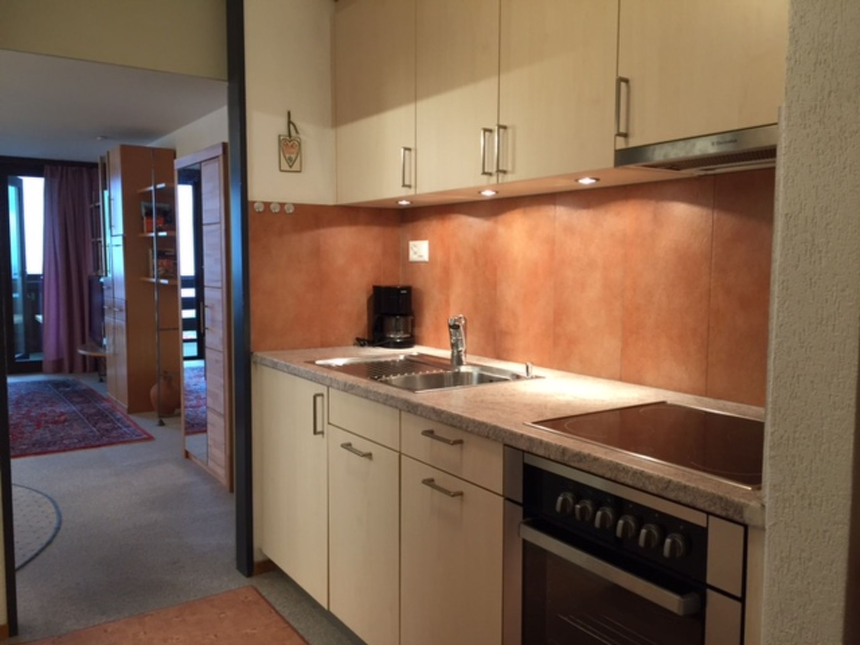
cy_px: 322
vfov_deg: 48.2
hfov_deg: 61.7
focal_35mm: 29
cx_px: 430
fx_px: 720
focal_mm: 4.15
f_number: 2.2
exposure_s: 1/33
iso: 160
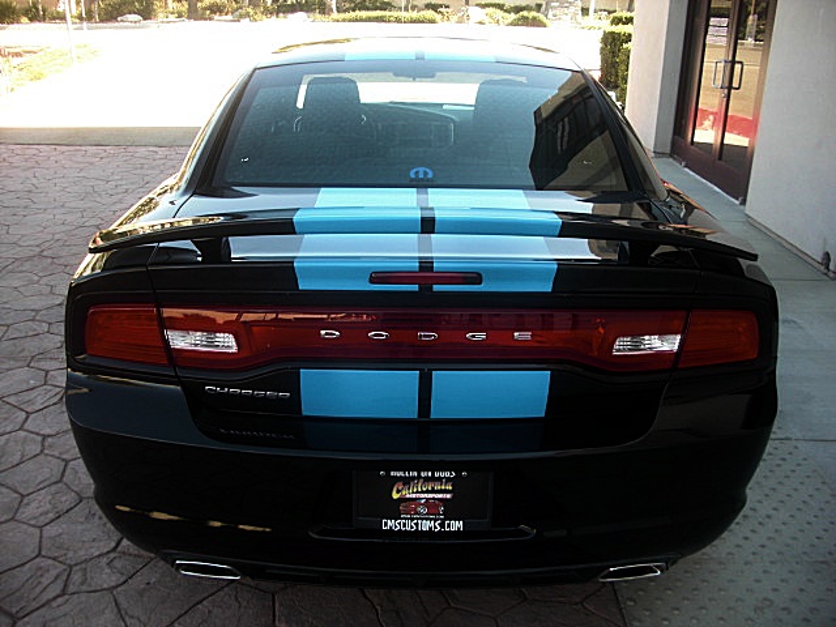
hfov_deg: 51.4
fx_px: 869
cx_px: 418
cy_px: 314
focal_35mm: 36
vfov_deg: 39.7
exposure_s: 1/80
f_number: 2.8
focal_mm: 6.3
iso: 50
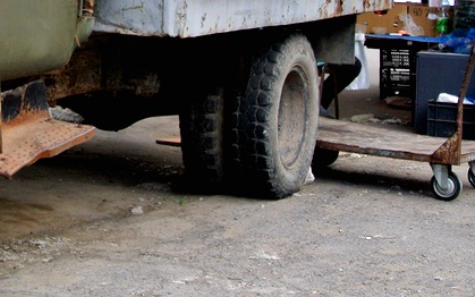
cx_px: -134
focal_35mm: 107
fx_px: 1385
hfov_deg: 18.2
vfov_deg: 12.0
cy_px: -60
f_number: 4.2
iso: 100
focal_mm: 15.1
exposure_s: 1/160
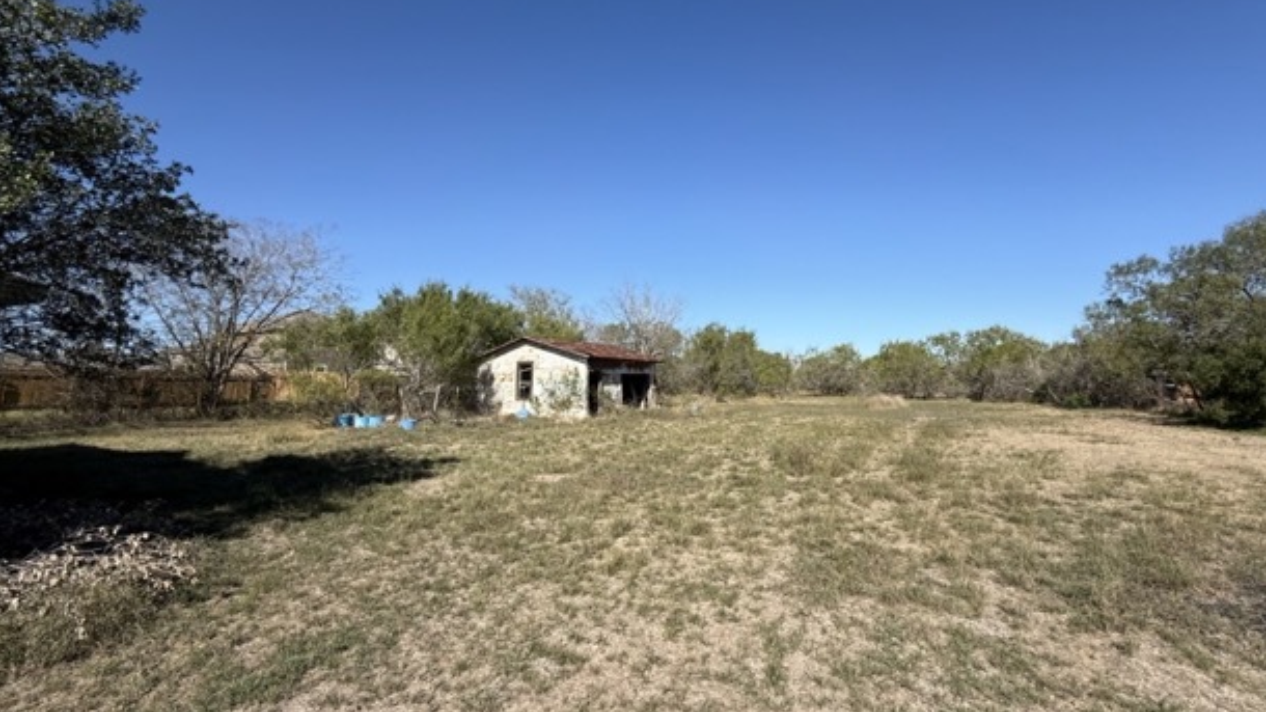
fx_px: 537
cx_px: 660
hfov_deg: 99.3
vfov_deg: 66.9
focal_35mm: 16
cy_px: 316
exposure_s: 1/2717
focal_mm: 2.22
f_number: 2.2
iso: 50
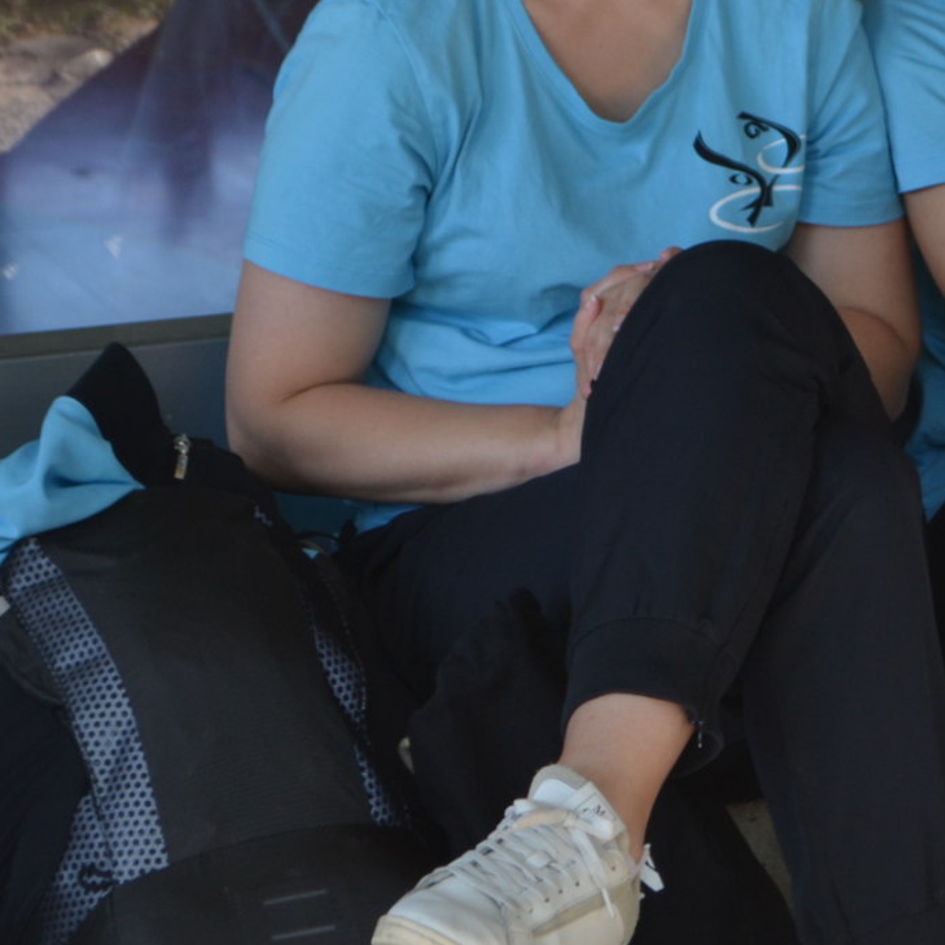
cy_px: 218
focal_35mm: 167
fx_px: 5158
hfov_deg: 10.4
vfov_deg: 10.4
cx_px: 887
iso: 200
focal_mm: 44
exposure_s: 1/125
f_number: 5.6
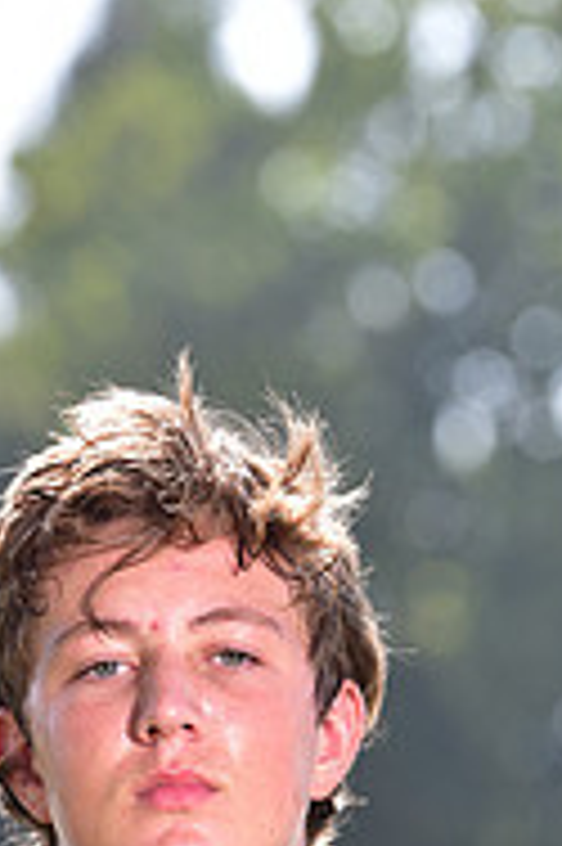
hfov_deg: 2.6
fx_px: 12315
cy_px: 1192
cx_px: 236
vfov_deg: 3.9
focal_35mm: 525
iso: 100
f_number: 5
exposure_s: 1/250
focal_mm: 170
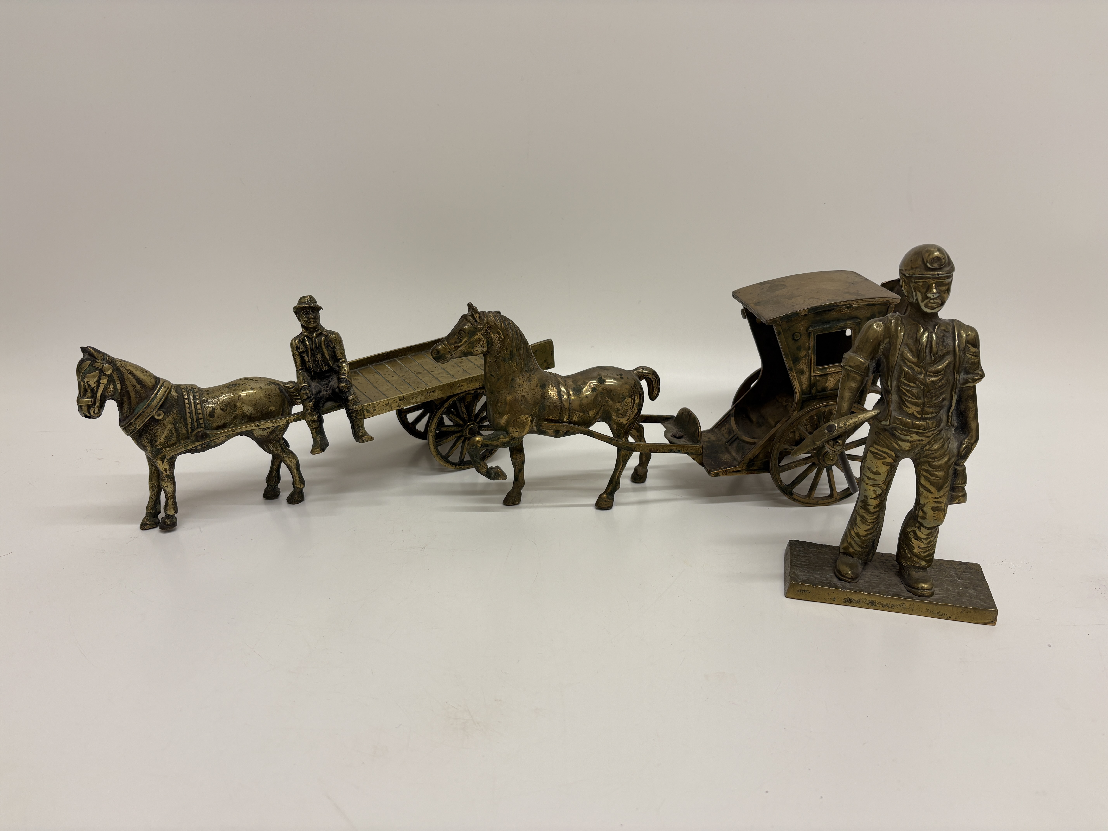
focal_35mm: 26
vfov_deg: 53.1
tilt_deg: -21.7
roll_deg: +0.5
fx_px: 832
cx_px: 554
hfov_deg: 67.3
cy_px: 416
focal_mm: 5.96
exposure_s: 1/100
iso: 32
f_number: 1.6
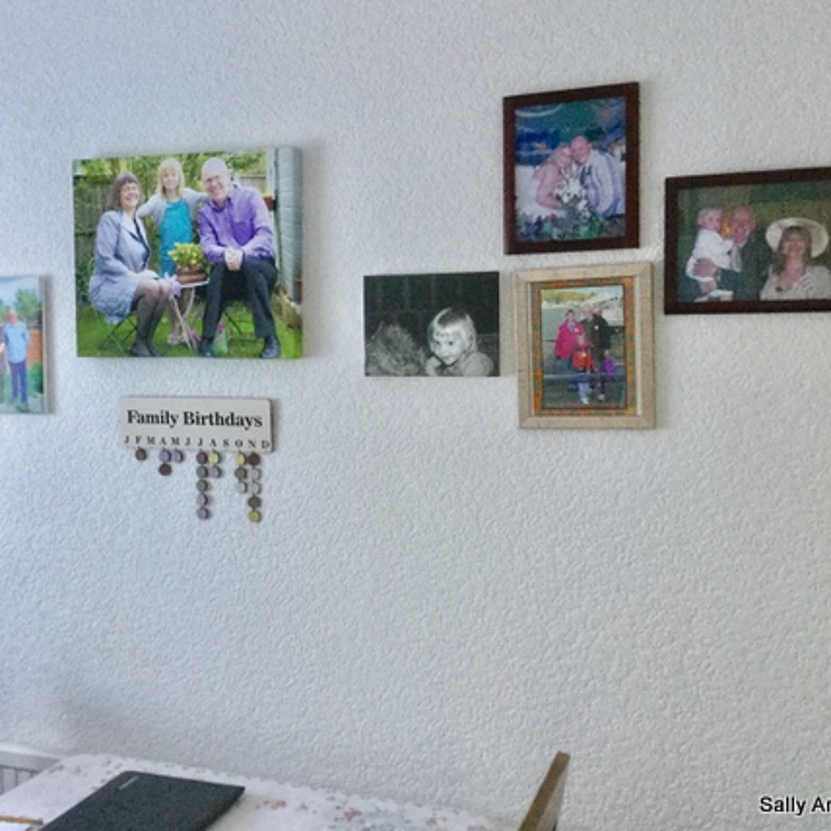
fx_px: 1114
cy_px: 377
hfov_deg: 40.7
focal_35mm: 41
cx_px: 316
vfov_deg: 40.9
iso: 160
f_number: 2.4
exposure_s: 1/33
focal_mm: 3.3
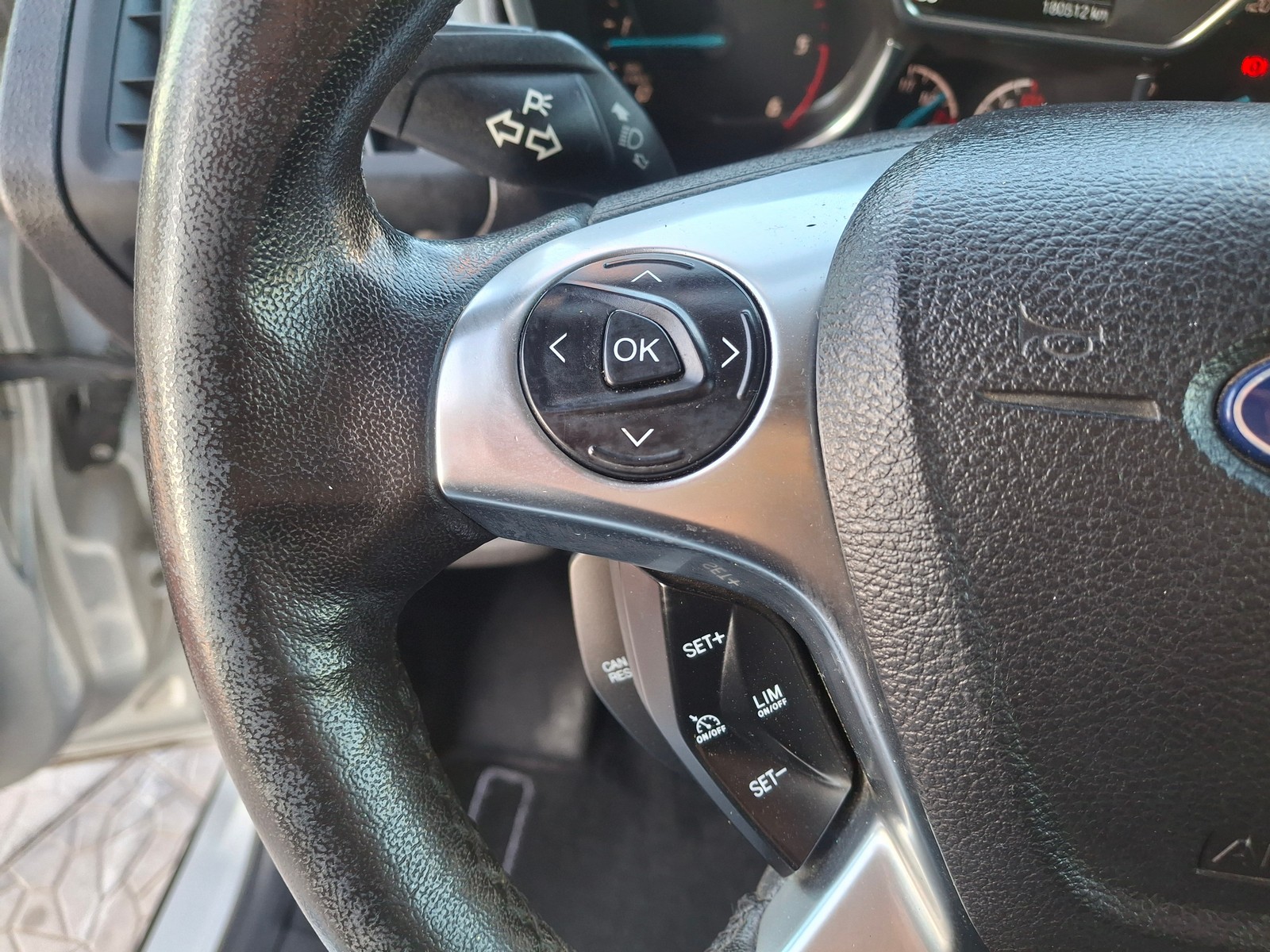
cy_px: 476
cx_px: 635
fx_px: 917
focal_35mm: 25
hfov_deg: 69.4
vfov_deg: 54.9
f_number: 1.8
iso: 64
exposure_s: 1/100
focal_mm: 4.69
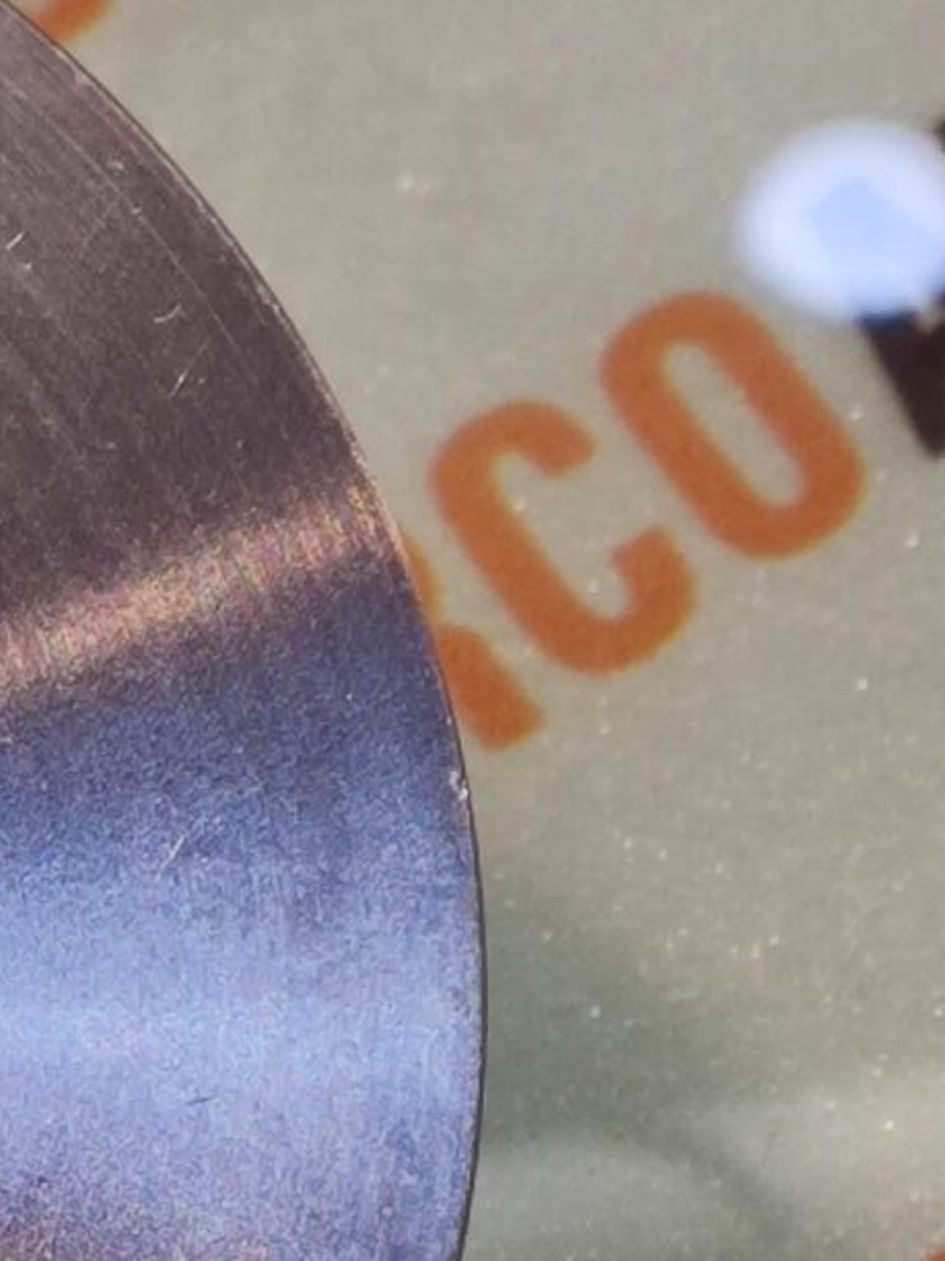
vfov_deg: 26.6
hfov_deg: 17.9
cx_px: -587
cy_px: 1101
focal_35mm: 71
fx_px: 2587
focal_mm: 4.74
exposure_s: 1/50
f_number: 1.79
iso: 109
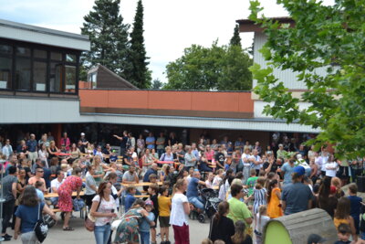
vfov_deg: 23.8
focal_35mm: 57
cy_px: 122
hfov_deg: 35.0
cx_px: 182
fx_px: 578
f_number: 5.6
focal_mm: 38
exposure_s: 1/125
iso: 100
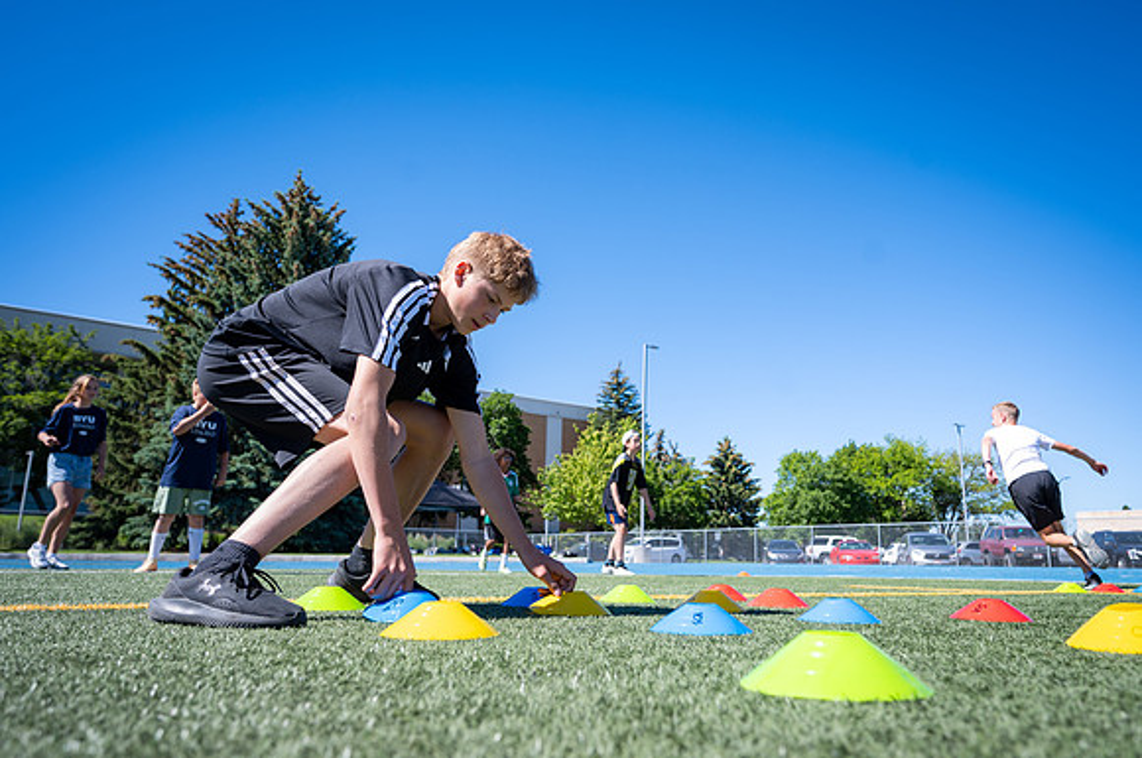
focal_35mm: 25
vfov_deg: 51.0
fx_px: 795
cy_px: 372
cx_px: 617
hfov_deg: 71.2
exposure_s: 1/640
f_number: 4
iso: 100
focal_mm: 23
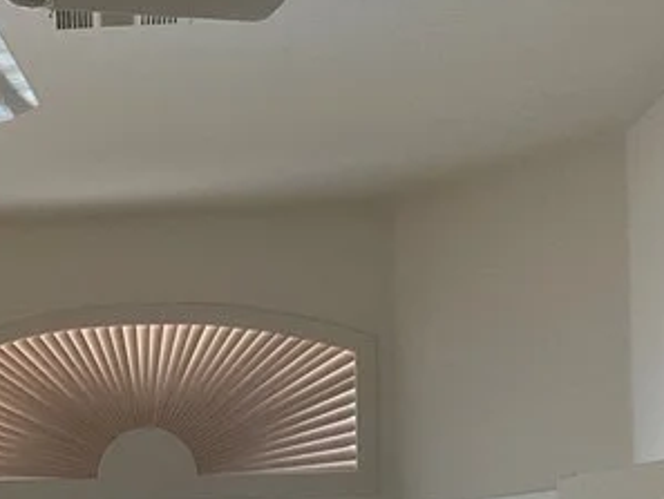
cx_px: -20
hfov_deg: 19.0
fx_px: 1919
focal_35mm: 100
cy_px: 687
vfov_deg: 14.1
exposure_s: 1/60
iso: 80
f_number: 1.8
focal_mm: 3
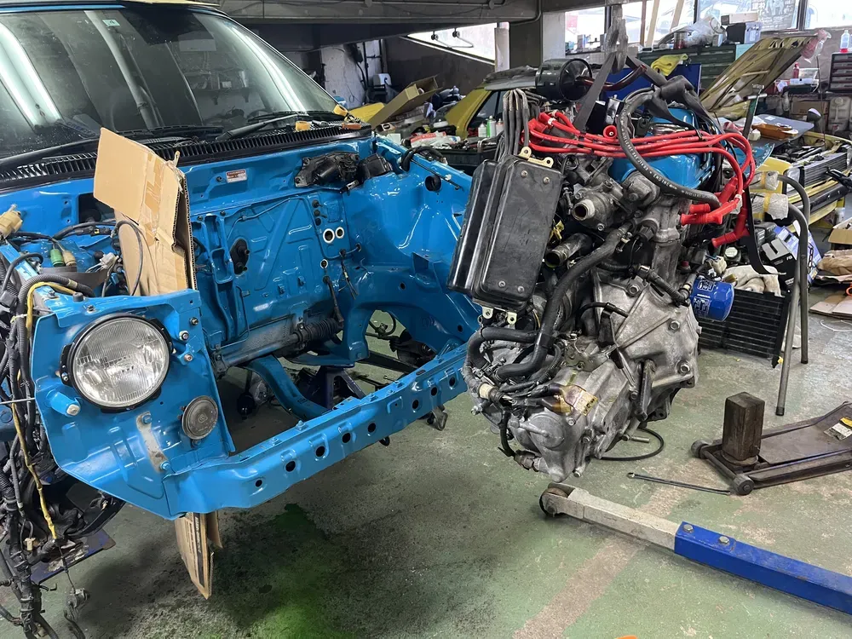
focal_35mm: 26
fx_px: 640
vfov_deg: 53.1
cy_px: 320
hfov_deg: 67.3
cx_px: 426
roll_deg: +4.7
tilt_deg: -19.0
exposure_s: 1/60
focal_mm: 5.1
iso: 200
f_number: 1.6
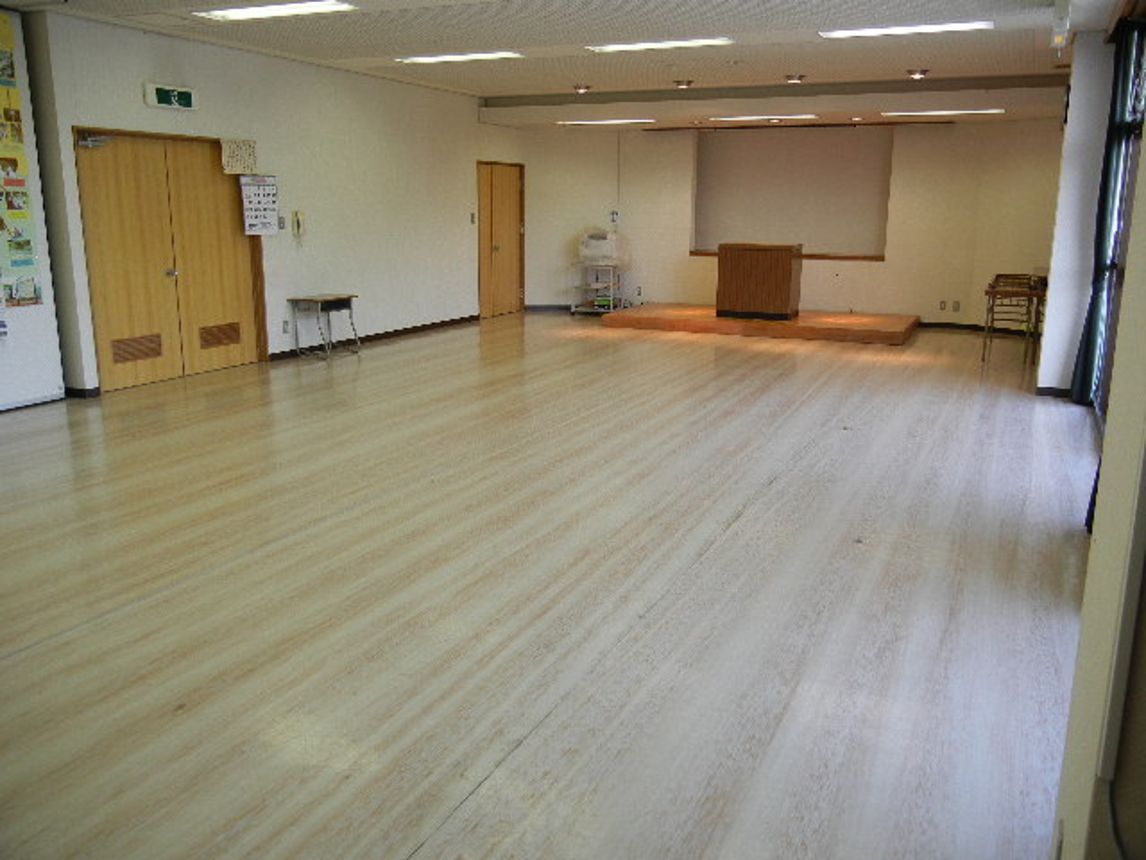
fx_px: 993
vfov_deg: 46.8
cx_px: 573
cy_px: 430
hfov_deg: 60.0
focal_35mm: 30
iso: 160
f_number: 3.5
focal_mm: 5.4
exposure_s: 1/60.3
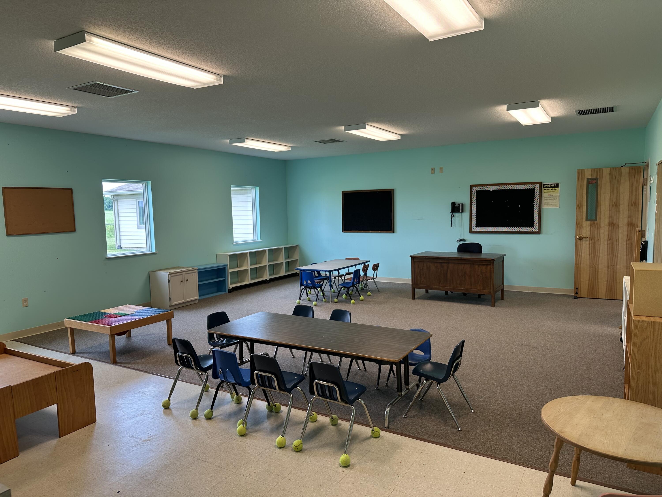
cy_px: 248
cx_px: 331
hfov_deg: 71.6
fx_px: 459
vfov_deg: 56.8
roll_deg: +1.1
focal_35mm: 24
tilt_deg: -4.9
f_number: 1.78
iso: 80
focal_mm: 6.86
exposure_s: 1/161
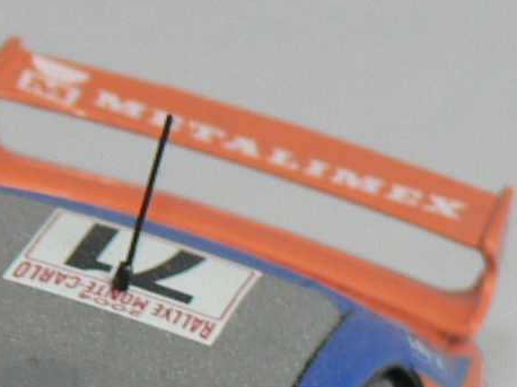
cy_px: 783
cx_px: -33
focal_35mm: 593
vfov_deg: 2.5
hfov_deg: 3.3
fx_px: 8852
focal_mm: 17.7
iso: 80
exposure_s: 1/60
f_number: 3.2
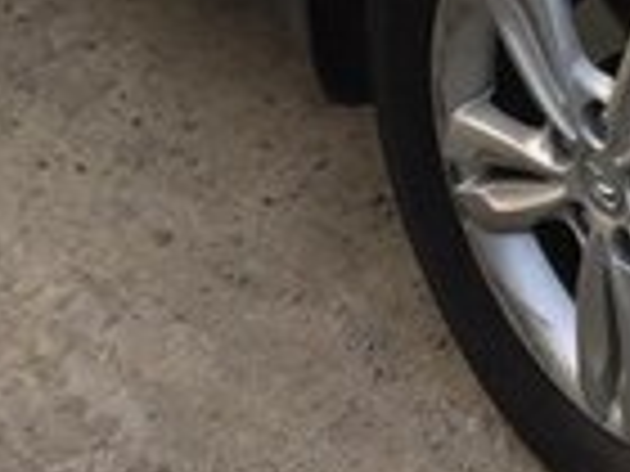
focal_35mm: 137
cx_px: 783
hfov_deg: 13.9
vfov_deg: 9.9
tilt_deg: -12.6
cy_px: -546
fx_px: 2493
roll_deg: +2.0
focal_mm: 4.15
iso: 40
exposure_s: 1/100
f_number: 2.2
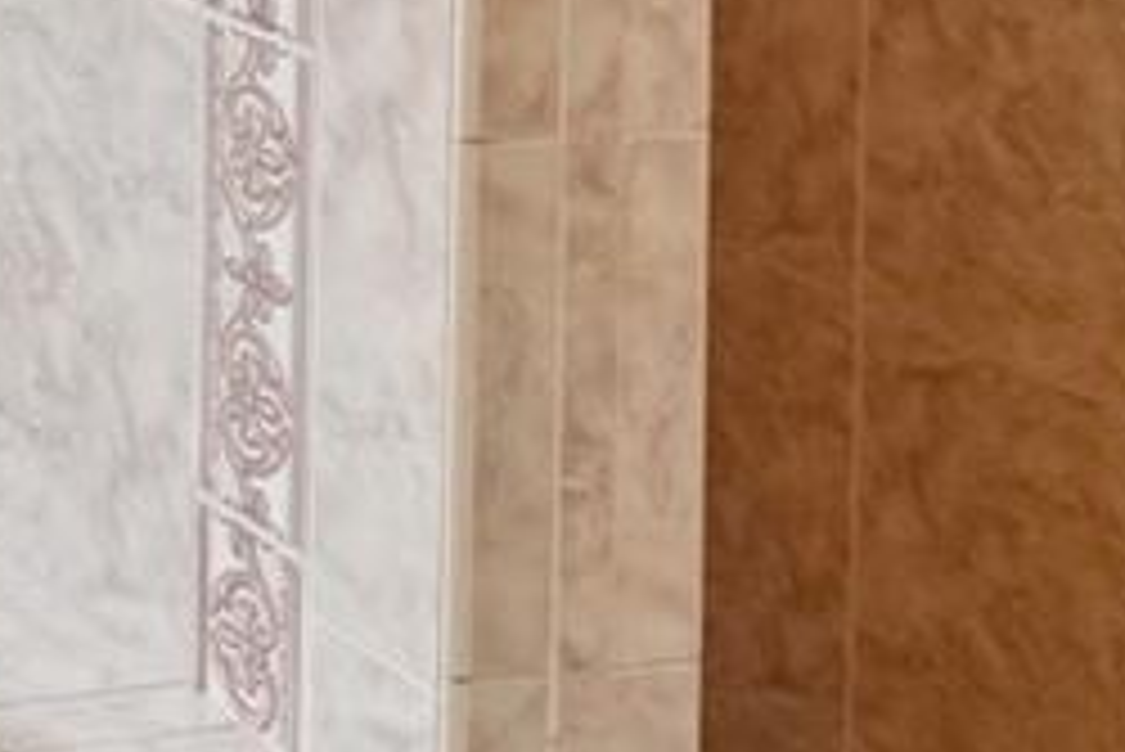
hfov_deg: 15.6
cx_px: -1292
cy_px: -806
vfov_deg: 12.4
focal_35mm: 96
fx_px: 3002
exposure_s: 1/30
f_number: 8
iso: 125
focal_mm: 10
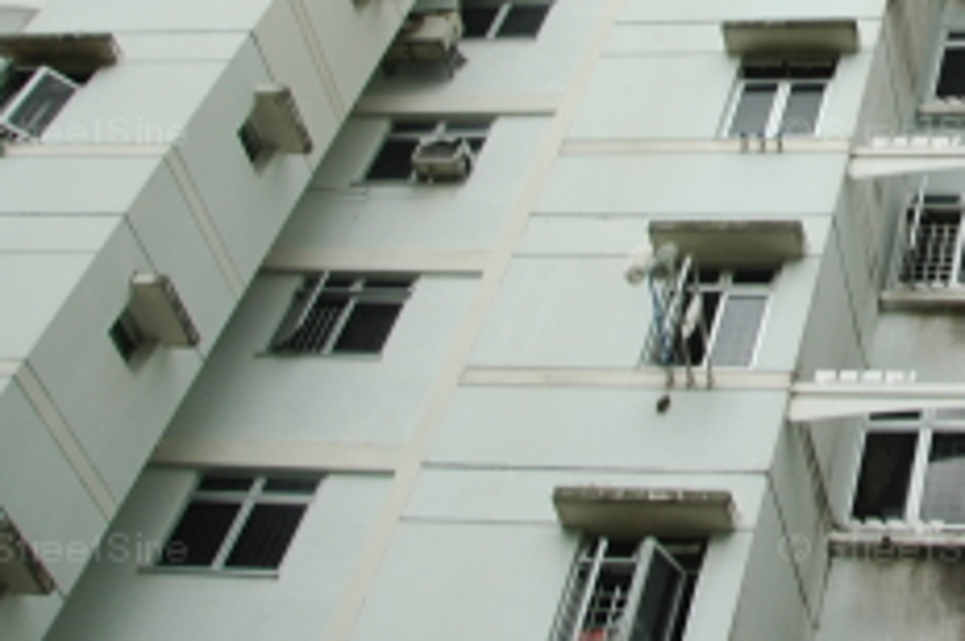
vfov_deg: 20.7
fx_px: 1713
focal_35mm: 64
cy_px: 40
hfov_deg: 28.3
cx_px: 1090
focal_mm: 18
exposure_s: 1/80
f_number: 4
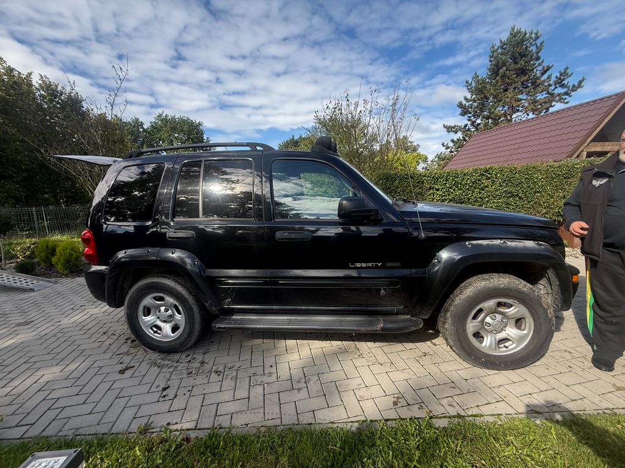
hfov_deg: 102.1
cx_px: 312
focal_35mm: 14
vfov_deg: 85.7
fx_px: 253
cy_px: 234
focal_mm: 2.22
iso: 64
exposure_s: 1/545
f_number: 2.2
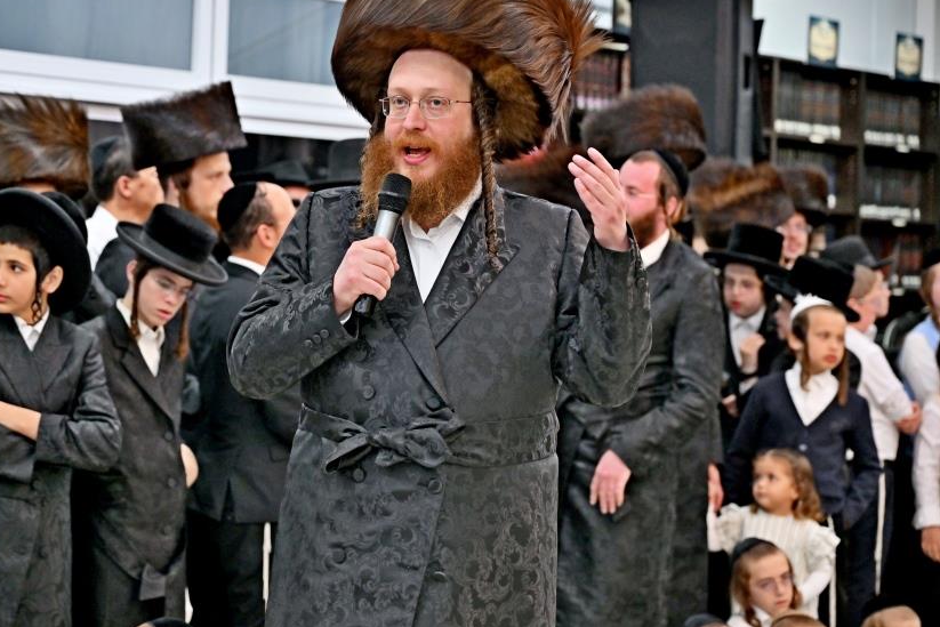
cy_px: 253
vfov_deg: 13.4
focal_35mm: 102
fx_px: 2664
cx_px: 393
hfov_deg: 20.0
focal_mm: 82
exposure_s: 1/250
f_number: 4
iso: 800
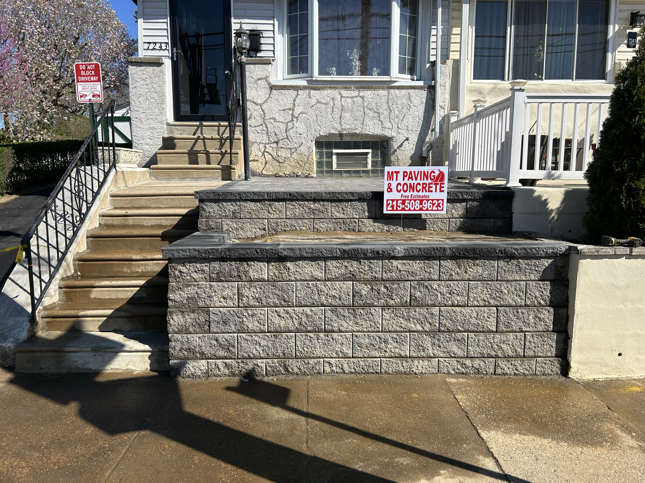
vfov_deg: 53.1
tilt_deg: -7.5
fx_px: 484
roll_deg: +0.2
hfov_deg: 67.3
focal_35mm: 26
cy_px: 242
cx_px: 322
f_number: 1.5
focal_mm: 5.7
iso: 50
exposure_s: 1/4831
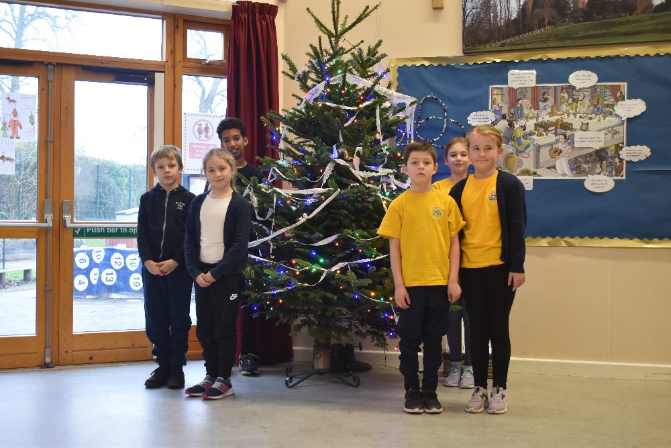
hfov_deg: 43.6
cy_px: 224
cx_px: 336
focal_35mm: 45
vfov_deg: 29.9
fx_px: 839
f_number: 4.2
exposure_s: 1/30
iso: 900
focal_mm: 30
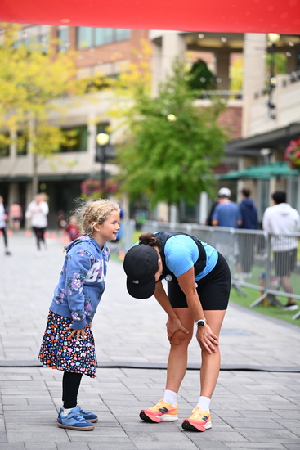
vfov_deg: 20.2
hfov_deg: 13.6
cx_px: 150
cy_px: 225
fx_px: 1262
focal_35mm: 101
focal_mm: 101
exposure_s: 1/1600
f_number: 2.8
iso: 640
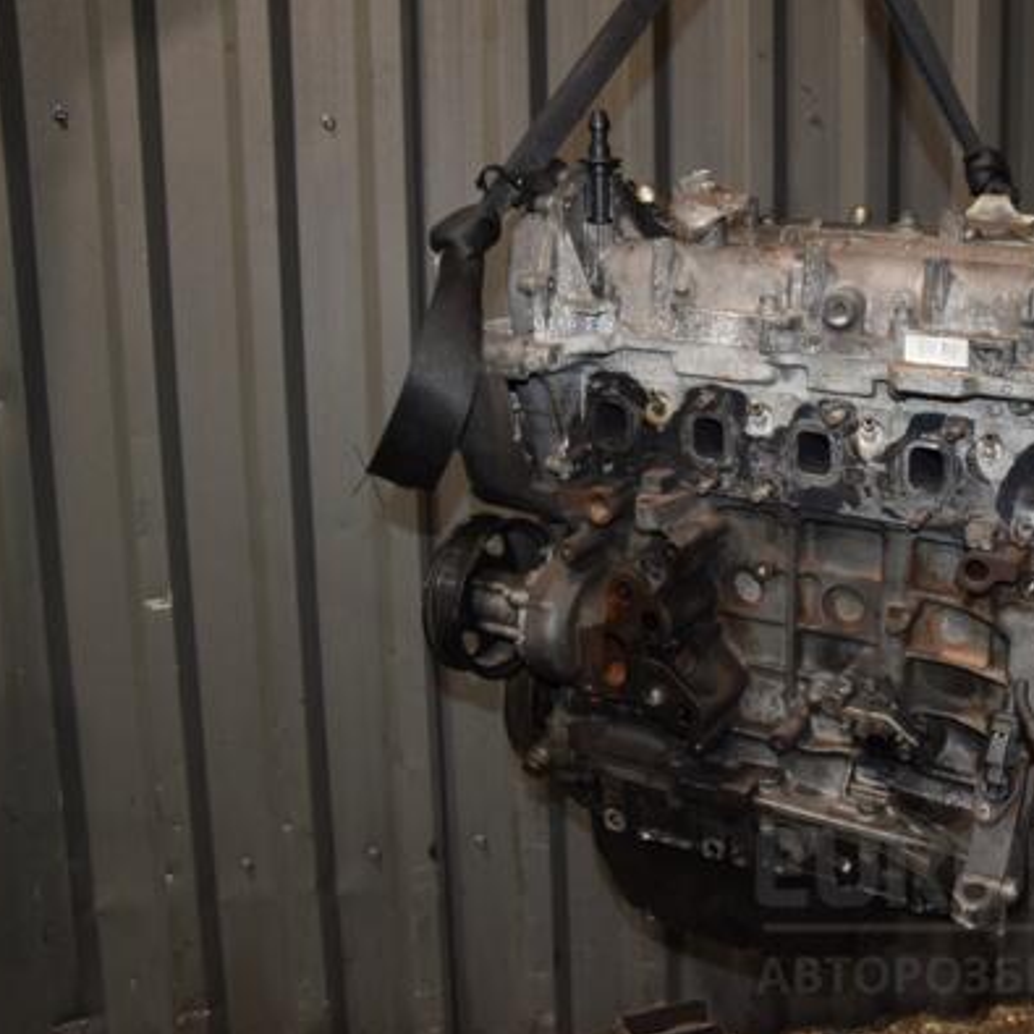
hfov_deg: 40.6
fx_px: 1374
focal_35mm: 41
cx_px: 707
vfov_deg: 41.3
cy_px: 518
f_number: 5
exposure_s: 1/60
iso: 800
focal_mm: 21
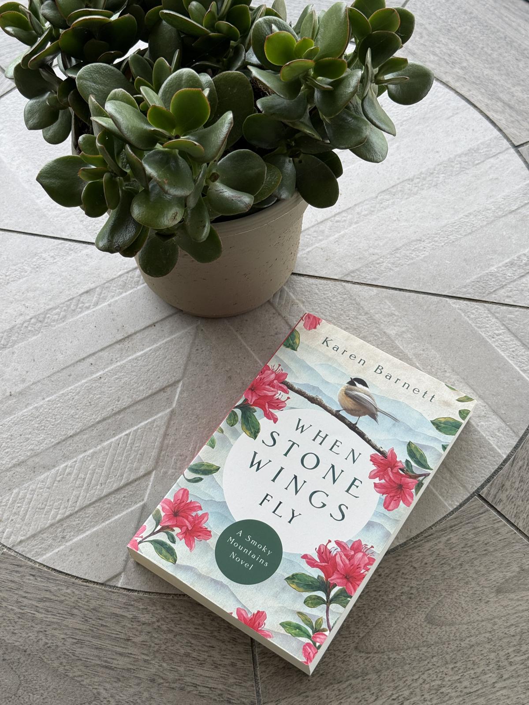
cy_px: 352
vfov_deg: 39.7
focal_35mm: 48
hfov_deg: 30.3
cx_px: 264
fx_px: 978
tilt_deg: -58.4
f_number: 1.78
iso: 64
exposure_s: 1/951
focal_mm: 6.76
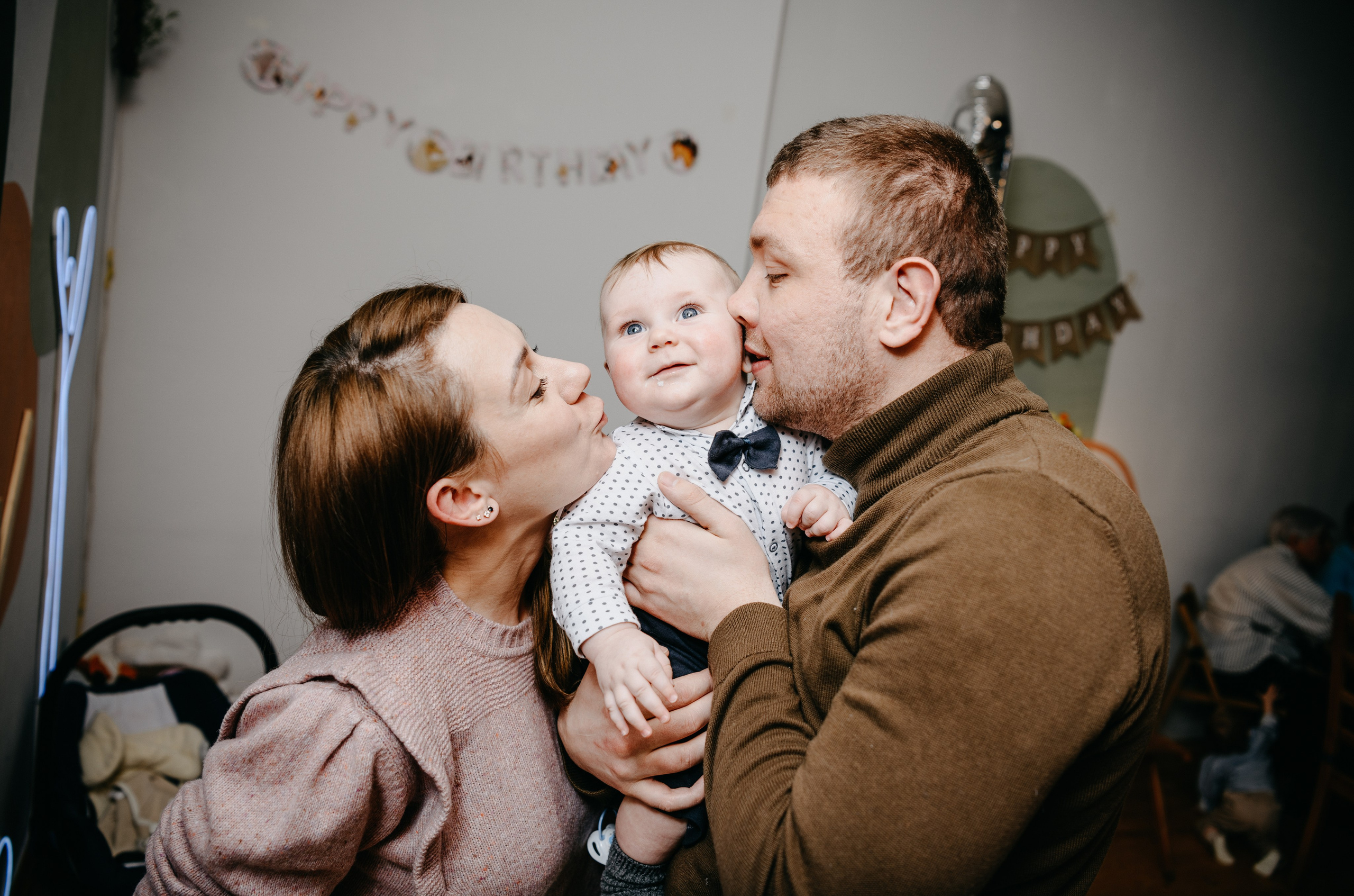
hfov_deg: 65.9
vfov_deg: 46.4
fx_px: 1045
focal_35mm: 28
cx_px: 657
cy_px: 431
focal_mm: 27
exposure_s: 1/160
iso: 100
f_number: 3.2
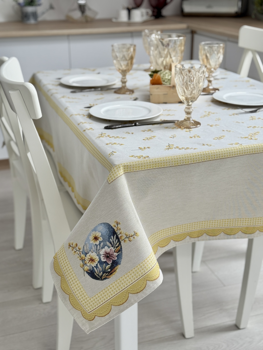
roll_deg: -0.6
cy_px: 175
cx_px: 132
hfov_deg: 30.3
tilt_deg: -22.2
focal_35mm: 48
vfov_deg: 39.7
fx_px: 486
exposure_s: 1/328
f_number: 1.78
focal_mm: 6.76
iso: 64
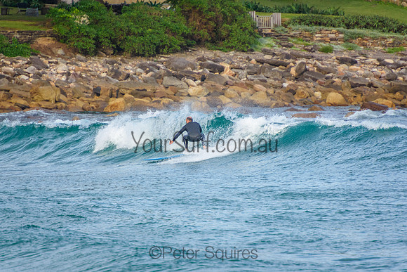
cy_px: 136
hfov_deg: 3.4
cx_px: 204
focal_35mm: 600
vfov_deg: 2.3
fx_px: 6785
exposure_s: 1/1000
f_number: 5.6
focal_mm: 400
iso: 450
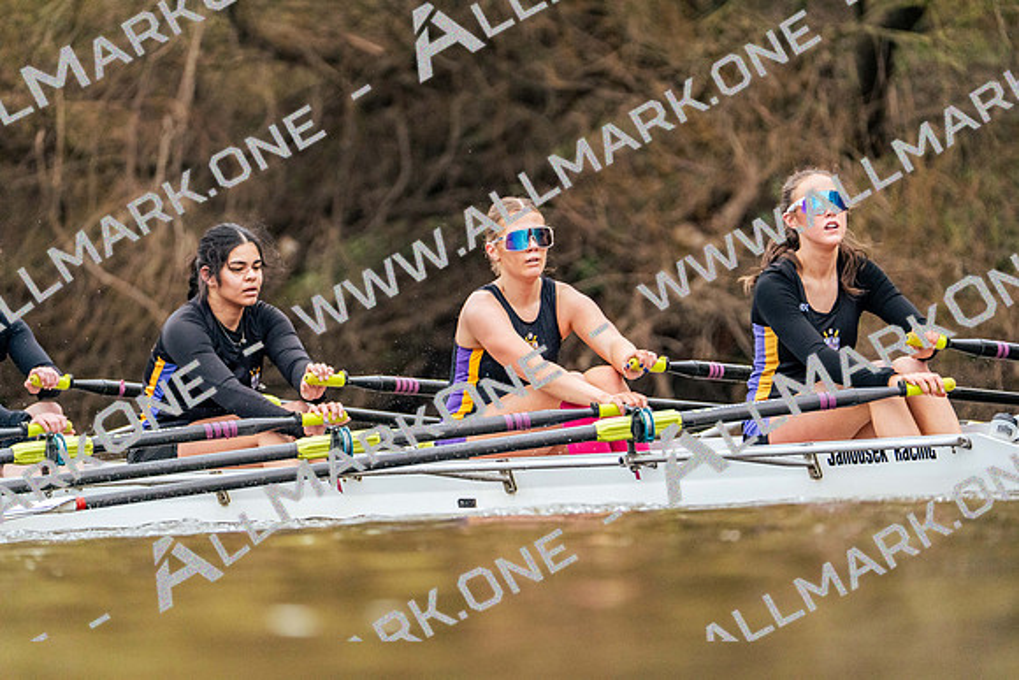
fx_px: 13533
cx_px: 510
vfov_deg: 2.9
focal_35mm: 478
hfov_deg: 4.3
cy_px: 340
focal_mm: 478
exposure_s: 1/2000
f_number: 6.3
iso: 6400
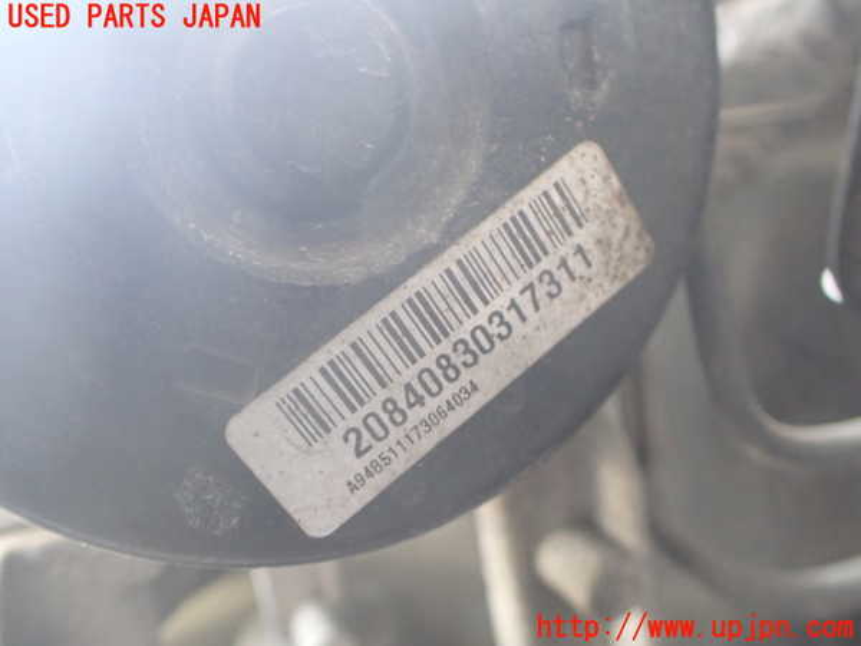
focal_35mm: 30
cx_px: 430
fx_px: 746
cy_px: 323
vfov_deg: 46.8
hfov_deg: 60.0
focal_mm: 5.4
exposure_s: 1/30
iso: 800
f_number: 2.3
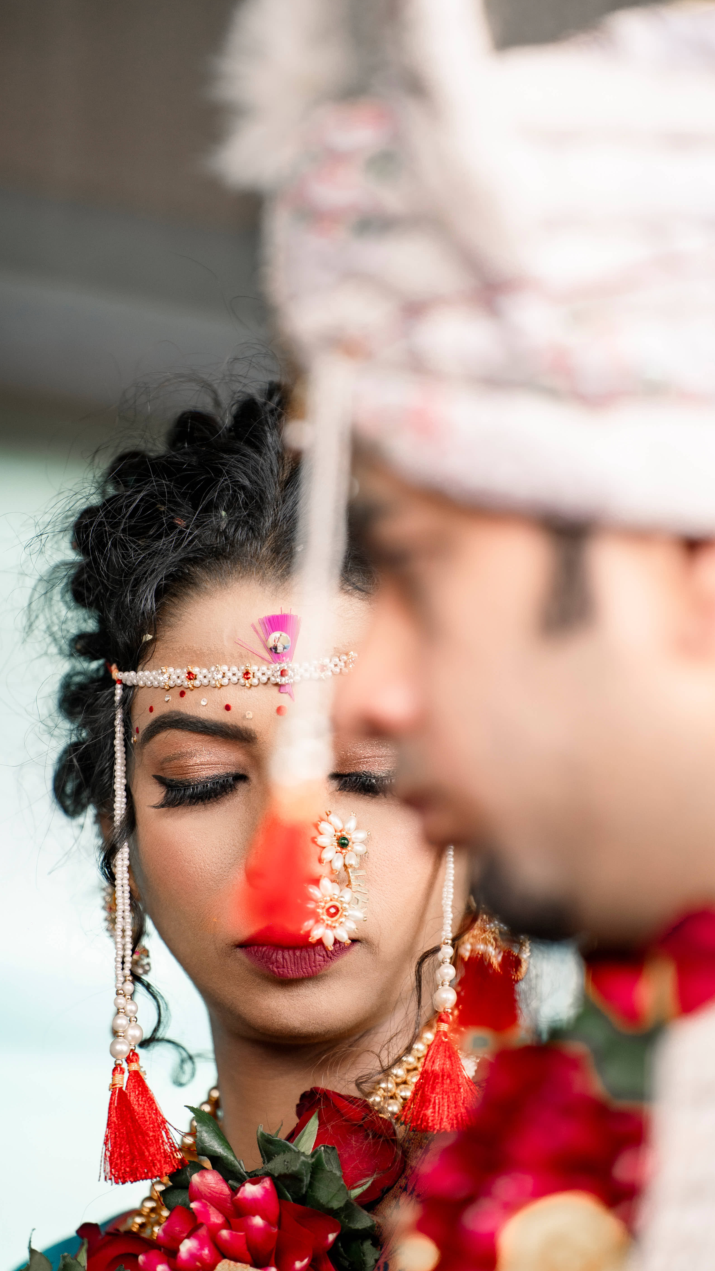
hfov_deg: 6.0
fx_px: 6774
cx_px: 351
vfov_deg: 10.7
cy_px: 655
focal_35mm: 201
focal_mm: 180
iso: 500
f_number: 2.8
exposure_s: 1/320
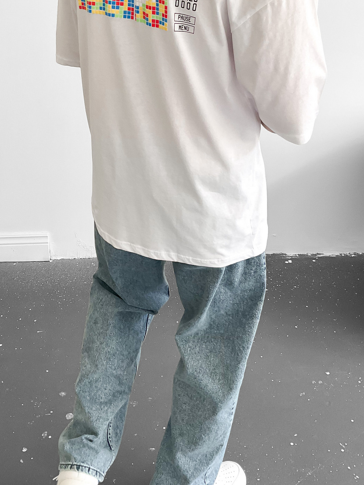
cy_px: 152
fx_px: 589
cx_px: 139
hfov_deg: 34.2
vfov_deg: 44.0
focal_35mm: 42
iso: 64
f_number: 1.8
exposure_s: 1/90
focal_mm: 3
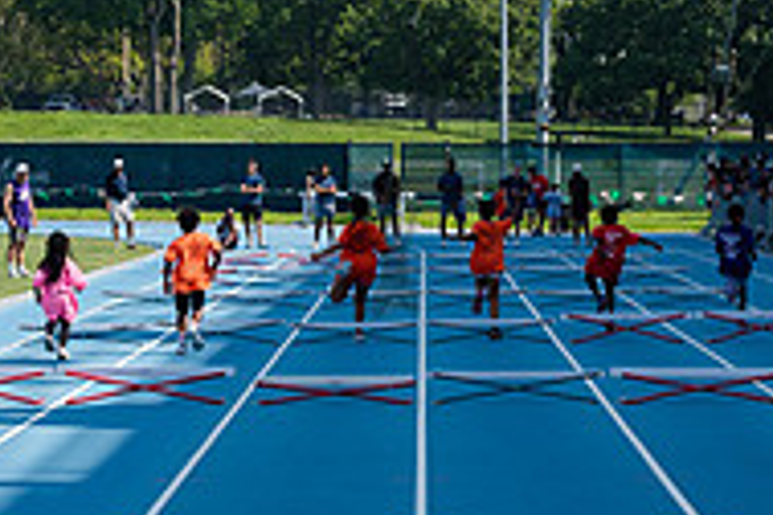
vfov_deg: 8.0
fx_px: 3693
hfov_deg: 11.9
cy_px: 243
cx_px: 381
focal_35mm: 172
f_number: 5.6
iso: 400
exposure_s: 1/1250
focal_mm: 55
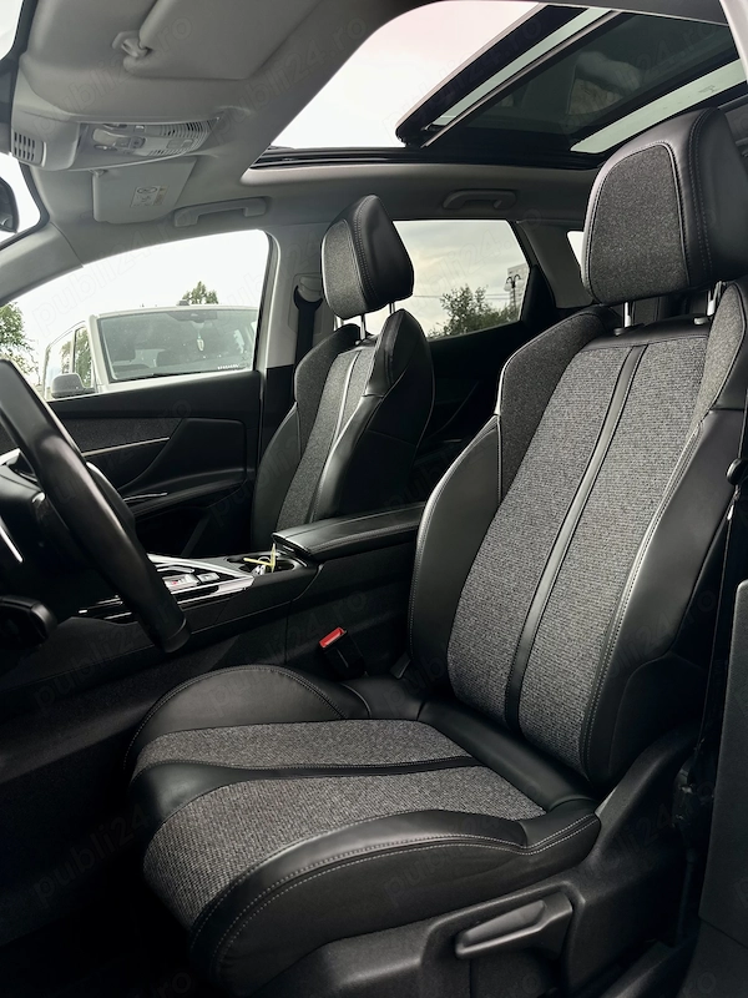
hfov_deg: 56.8
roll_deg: +5.0
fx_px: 691
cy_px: 499
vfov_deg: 71.6
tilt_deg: -9.1
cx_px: 374
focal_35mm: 24
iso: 160
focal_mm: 6.86
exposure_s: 1/121
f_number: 1.78
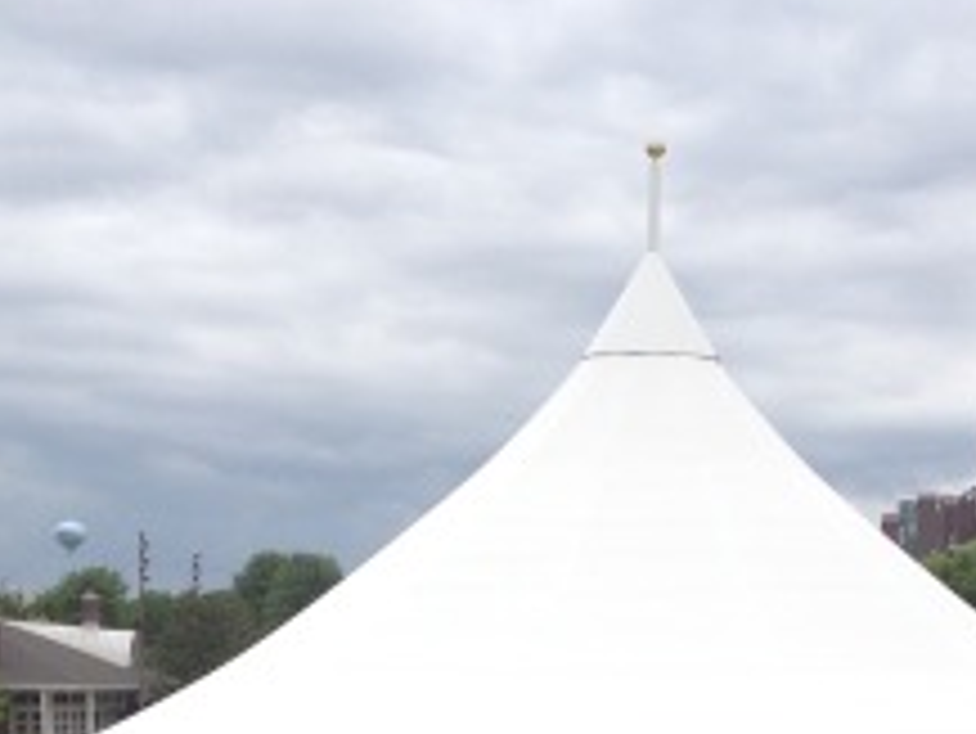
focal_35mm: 103
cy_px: 1009
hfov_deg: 19.0
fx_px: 2906
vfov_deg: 13.7
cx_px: 711
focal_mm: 4.28
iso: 50
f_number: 2.4
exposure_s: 1/541
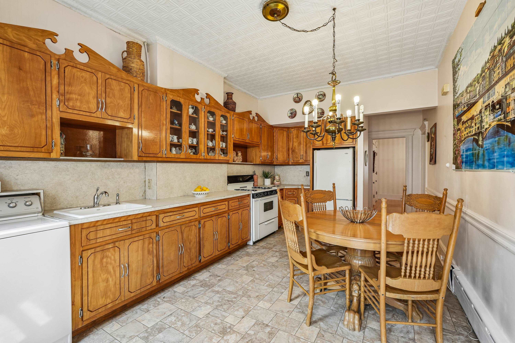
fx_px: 236
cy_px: 172
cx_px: 258
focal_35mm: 16
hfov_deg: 95.0
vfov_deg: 72.1
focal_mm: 16.5
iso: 400
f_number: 8
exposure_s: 1/20
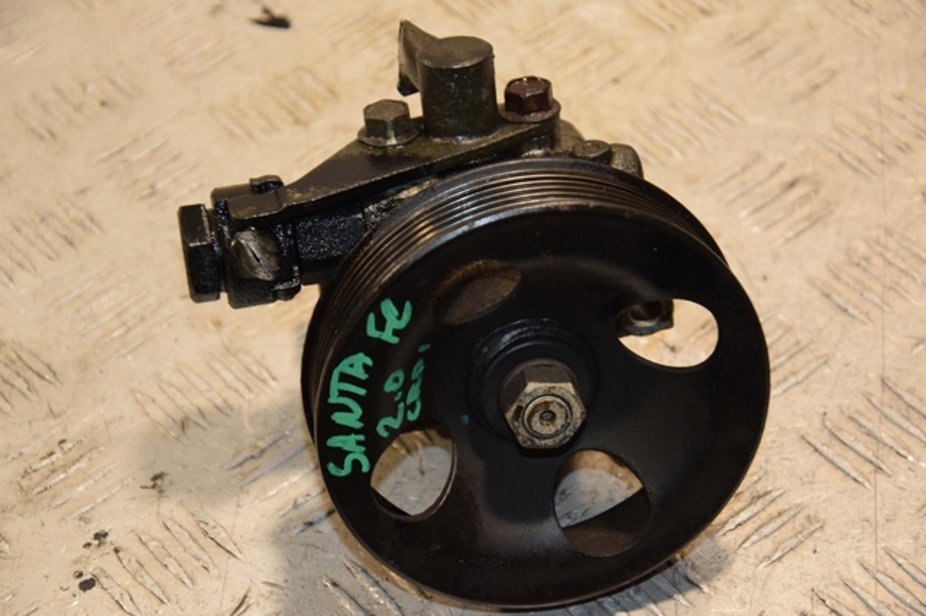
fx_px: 2892
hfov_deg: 18.2
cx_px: 463
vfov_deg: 12.2
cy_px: 308
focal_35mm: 112
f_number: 5.3
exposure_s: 1/125
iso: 800
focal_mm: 75
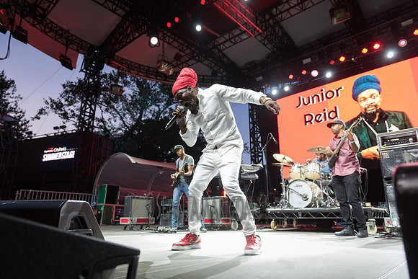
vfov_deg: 53.2
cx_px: 209
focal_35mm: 24
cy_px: 140
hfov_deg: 73.7
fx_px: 279
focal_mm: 24
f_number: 3.5
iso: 2000
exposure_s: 1/400
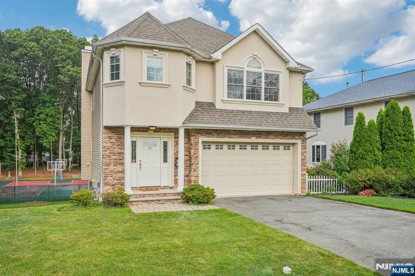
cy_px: 138
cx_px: 208
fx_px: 328
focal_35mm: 28
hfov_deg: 64.6
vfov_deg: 45.6
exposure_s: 1/200
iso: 100
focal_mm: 28.5
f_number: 8
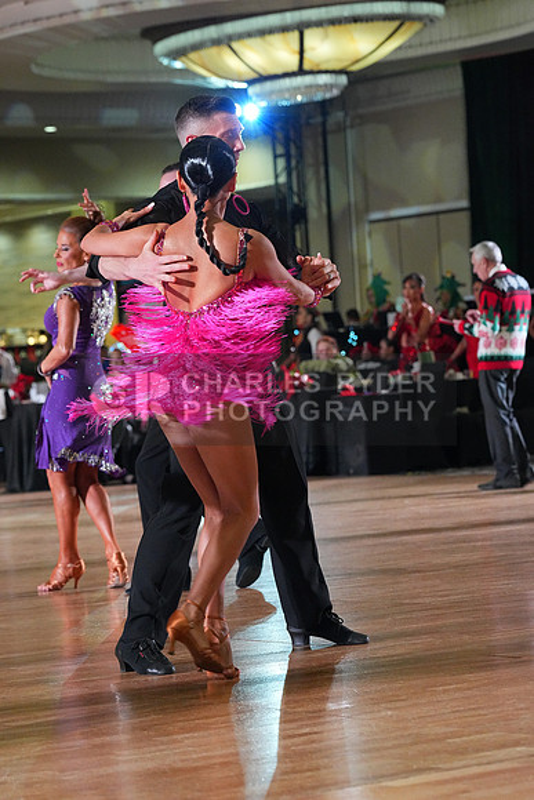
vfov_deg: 16.4
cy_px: 400
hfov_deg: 11.0
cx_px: 267
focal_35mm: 125
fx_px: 2779
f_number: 5.6
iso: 8000
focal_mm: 125
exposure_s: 1/400
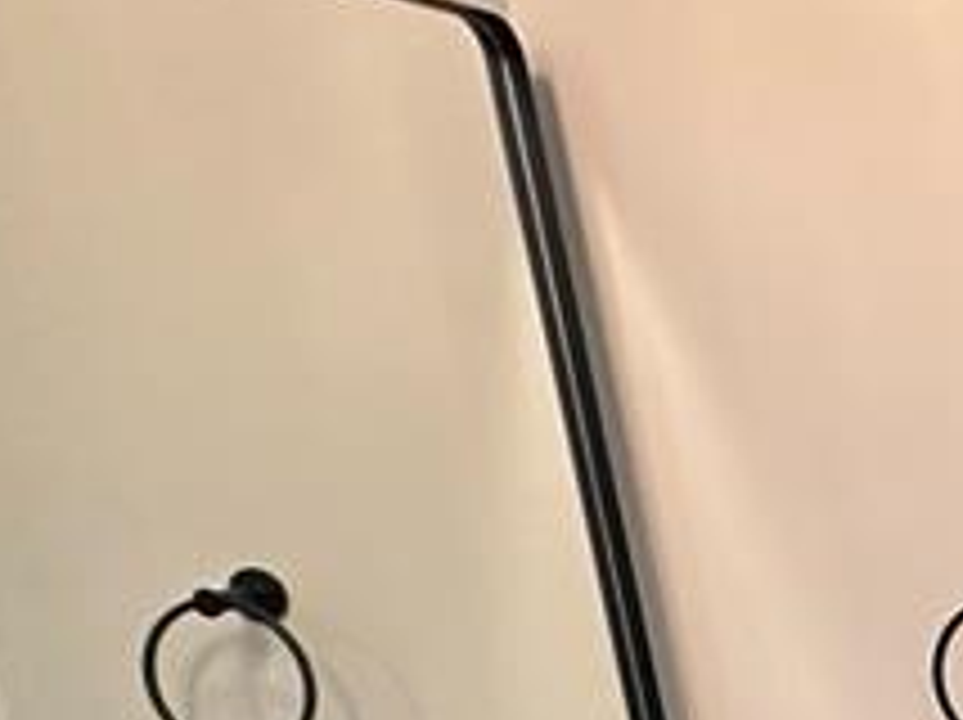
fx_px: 1862
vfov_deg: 19.3
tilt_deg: -21.3
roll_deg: -0.4
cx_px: 1778
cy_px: 1058
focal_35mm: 67
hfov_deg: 20.0
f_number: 2.2
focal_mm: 2.22
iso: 250
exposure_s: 1/60
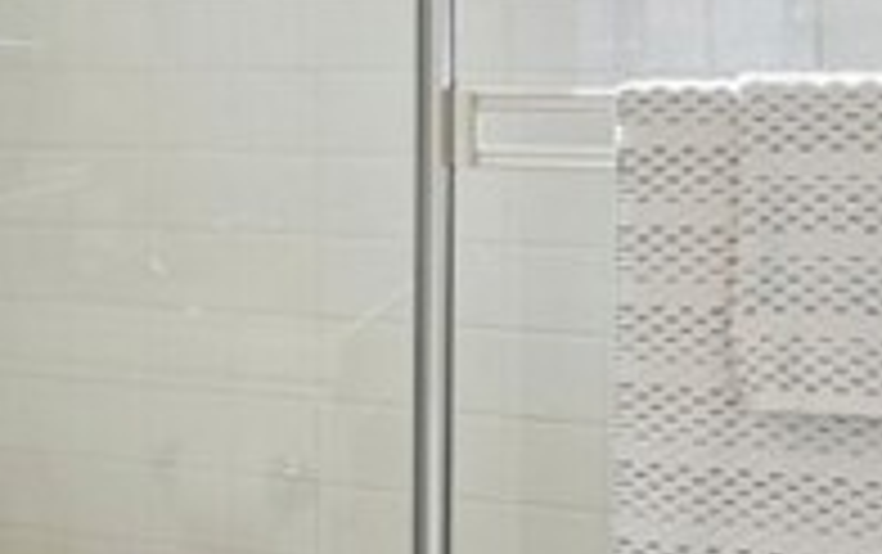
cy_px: 77
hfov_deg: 18.1
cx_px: -796
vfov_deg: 15.3
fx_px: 2046
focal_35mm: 85
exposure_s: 1/100
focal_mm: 16
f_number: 8
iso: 400
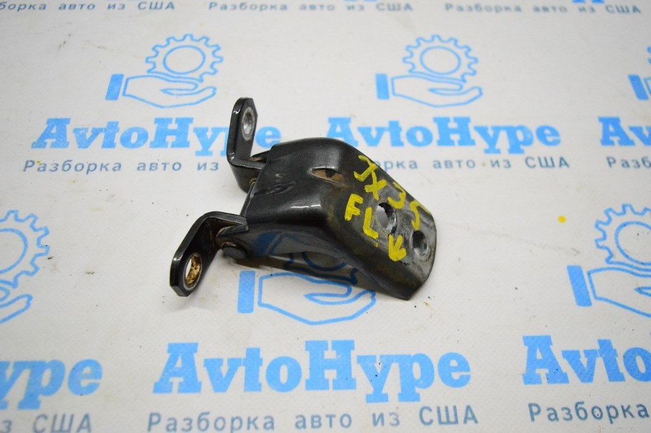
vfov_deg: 41.6
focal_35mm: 32
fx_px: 569
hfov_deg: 59.5
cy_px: 216
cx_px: 326
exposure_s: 1/1000
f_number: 3.8
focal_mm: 21
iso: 6400
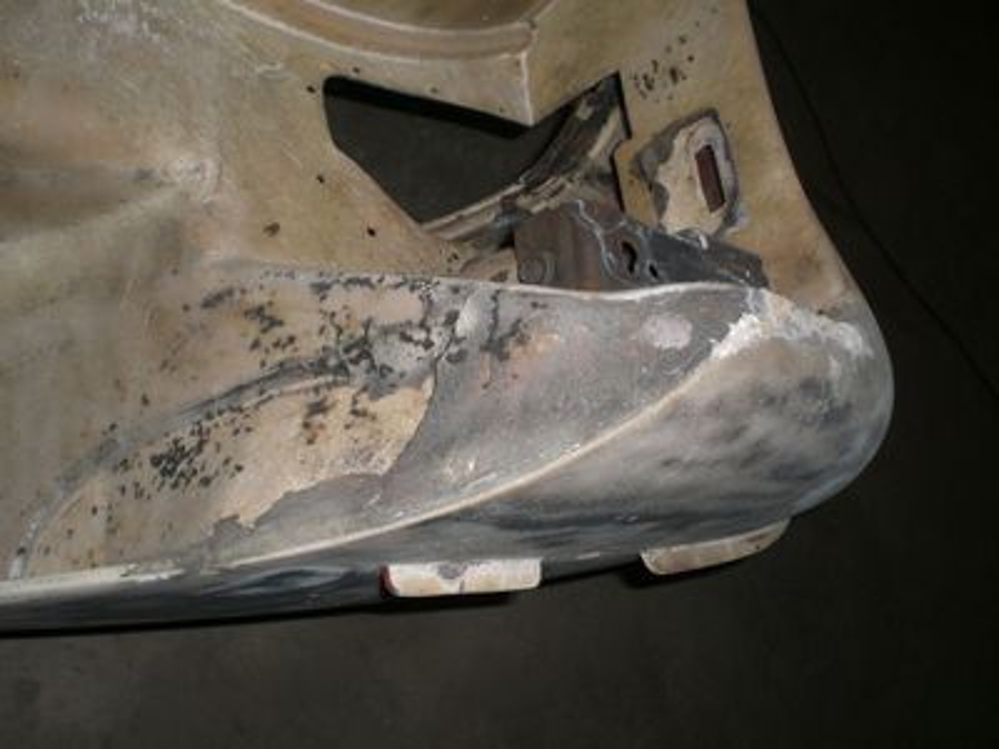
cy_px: 374
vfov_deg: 37.7
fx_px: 1097
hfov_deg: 49.0
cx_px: 500
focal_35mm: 38
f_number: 3.1
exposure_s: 1/60
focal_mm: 6.3
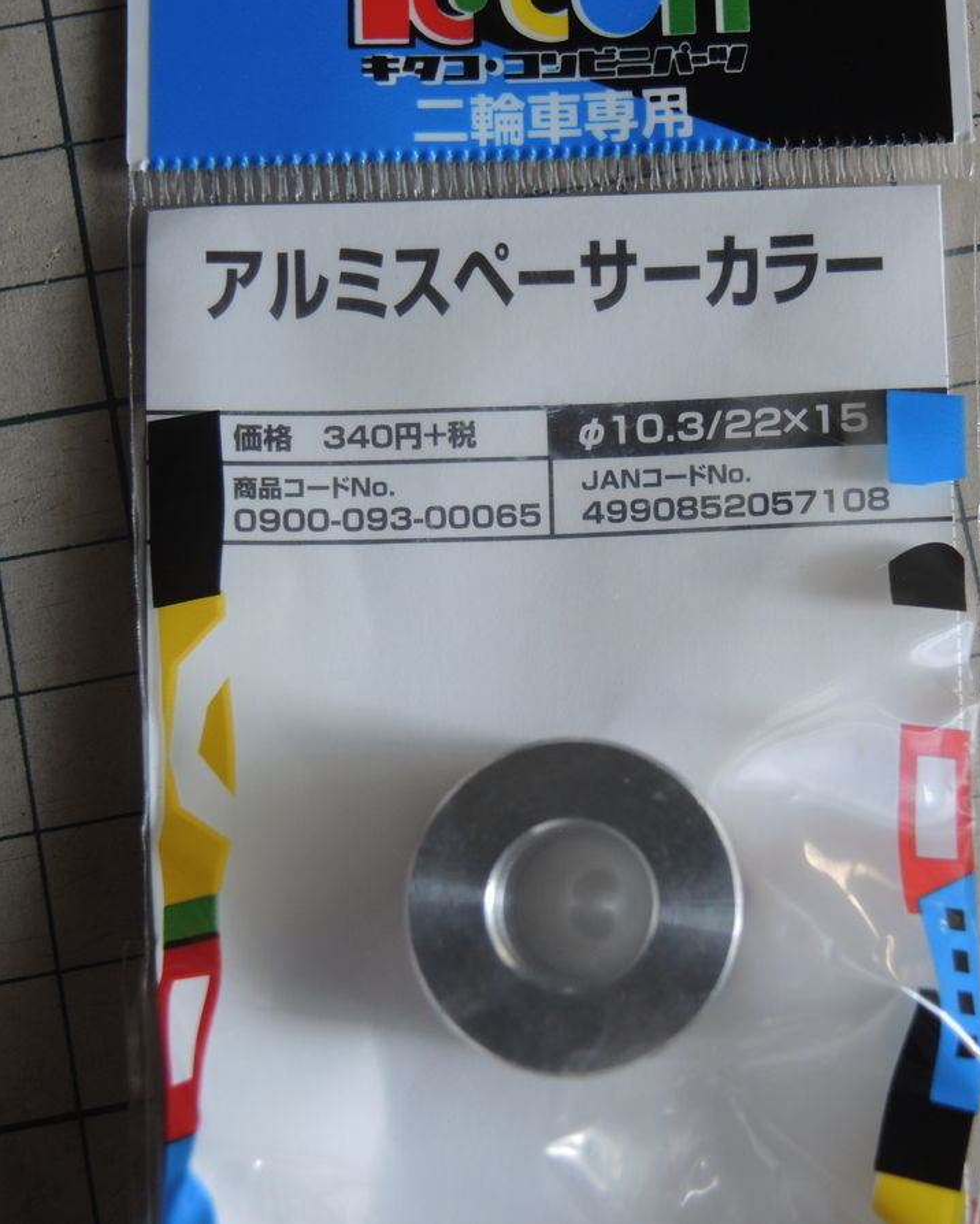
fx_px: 1993
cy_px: 611
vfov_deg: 34.1
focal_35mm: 55
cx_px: 667
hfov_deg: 27.4
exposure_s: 1/50
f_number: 2.5
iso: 160
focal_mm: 9
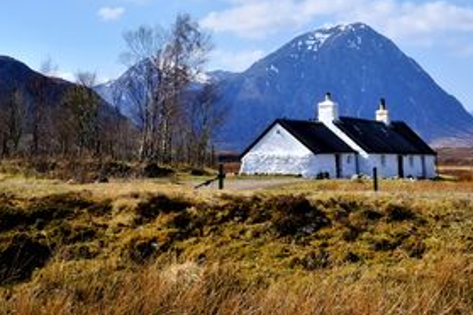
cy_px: 132
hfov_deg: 33.6
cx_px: 368
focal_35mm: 58
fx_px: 762
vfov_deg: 23.4
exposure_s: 1/1600
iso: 640
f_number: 8
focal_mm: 18
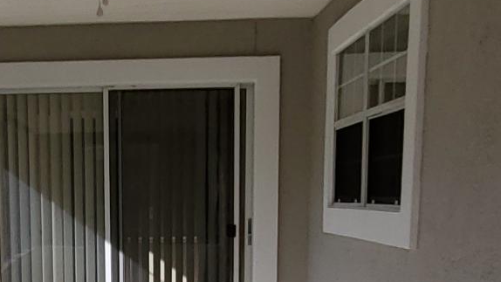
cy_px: 382
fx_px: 983
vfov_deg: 15.4
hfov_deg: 27.8
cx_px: 79
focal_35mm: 74
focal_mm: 1.8
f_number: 2.2
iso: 50
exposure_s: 1/562
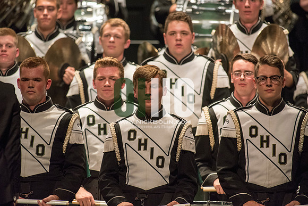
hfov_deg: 3.4
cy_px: 103
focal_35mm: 600
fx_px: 5134
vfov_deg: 2.3
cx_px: 154
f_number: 5.6
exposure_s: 1/320
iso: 4000
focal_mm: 600
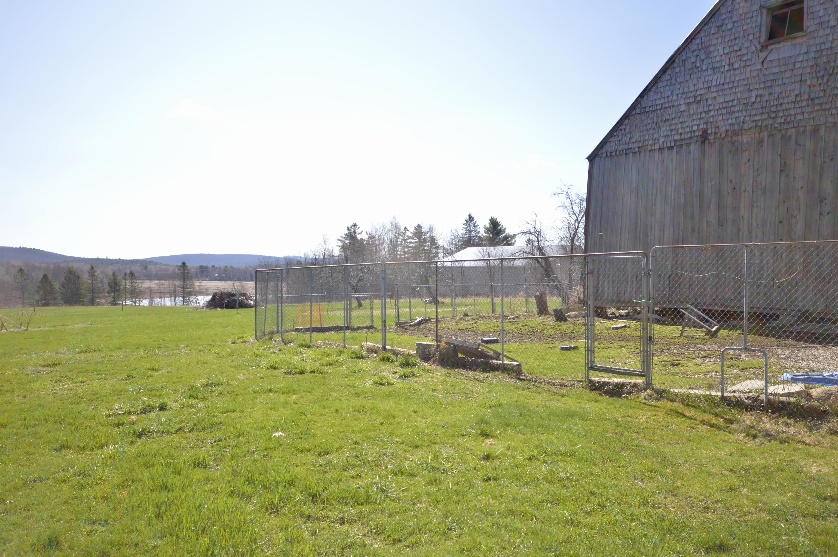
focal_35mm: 30
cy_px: 278
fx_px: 698
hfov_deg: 62.0
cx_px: 419
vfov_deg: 43.5
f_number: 6.3
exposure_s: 1/200
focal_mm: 20
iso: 100
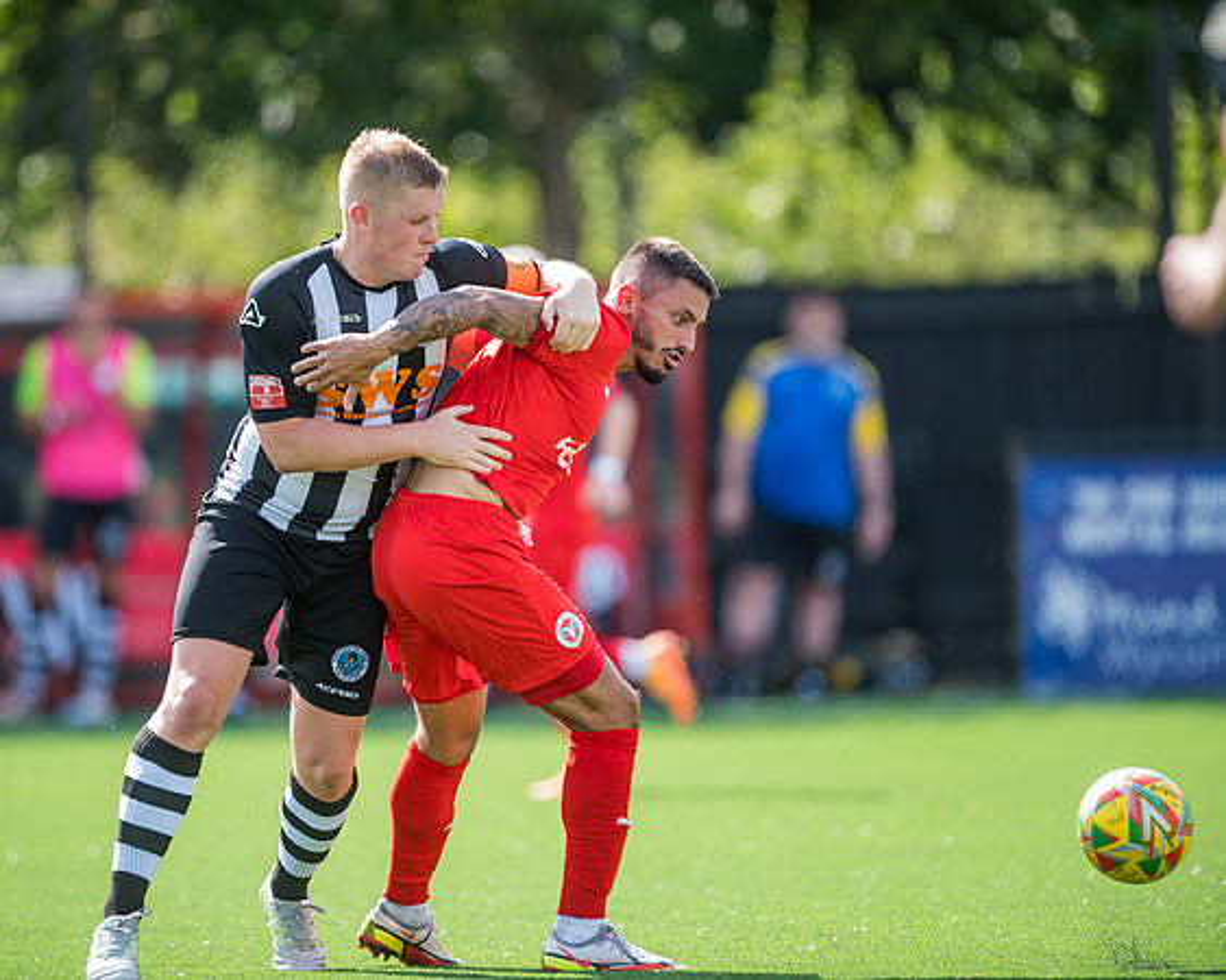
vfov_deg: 3.4
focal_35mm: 452
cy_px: 489
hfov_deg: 4.3
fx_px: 16396
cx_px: 511
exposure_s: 1/1600
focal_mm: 400
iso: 500
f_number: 3.5
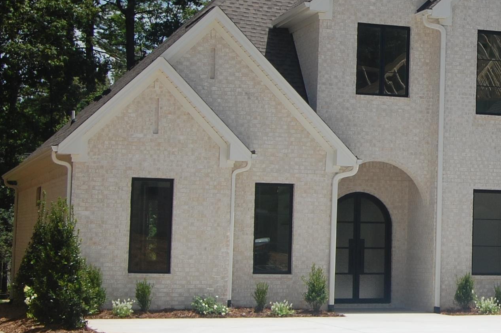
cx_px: 570
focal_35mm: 107
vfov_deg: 12.8
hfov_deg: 18.3
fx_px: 1488
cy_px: 132
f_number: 10
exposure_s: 1/400
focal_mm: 30
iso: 200
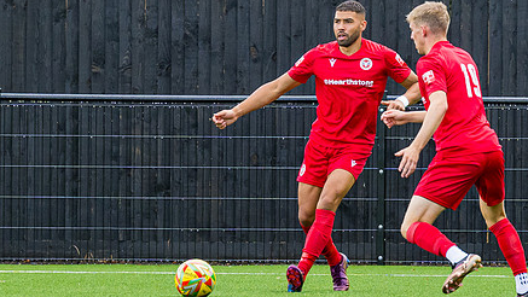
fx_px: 11805
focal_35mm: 843
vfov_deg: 1.4
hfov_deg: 2.6
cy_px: 126
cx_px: 297
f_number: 4
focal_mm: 180
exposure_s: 1/800
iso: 400
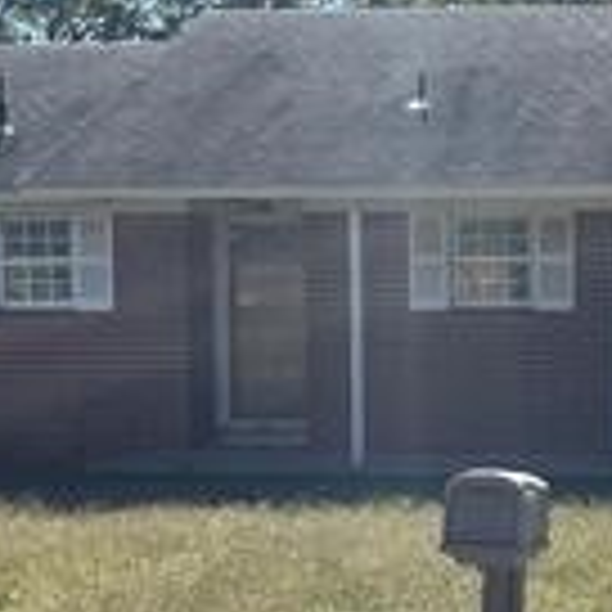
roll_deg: +0.0
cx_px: 662
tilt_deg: -3.6
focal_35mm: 108
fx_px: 2160
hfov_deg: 15.7
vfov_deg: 16.1
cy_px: 378
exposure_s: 1/3205
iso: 32
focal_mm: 4.2
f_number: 1.6
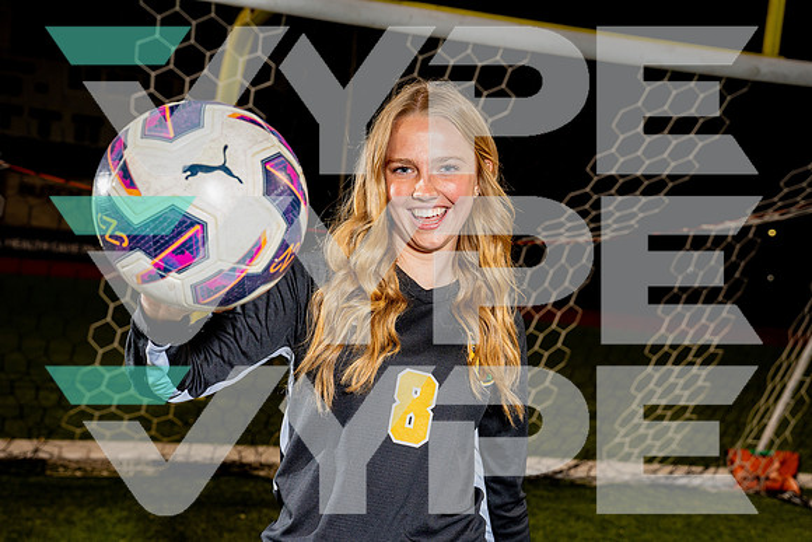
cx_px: 406
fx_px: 1128
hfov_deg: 39.6
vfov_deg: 27.0
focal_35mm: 50
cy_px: 271
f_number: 5.6
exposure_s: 1/250
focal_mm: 50
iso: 800
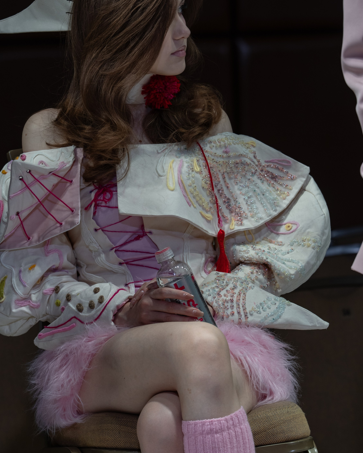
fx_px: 4164
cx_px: 145
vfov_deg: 6.2
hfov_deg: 5.0
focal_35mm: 310
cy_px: 182
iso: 200
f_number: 4.5
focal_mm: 152
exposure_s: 1/160
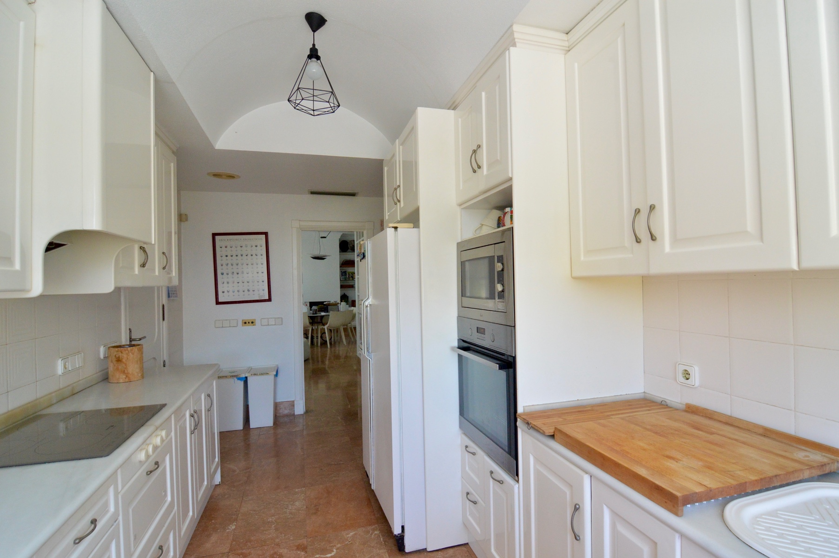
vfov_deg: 69.5
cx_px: 420
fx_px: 402
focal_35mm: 17
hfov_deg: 92.5
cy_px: 279
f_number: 8
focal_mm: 11.5
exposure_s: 1/60
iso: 1100
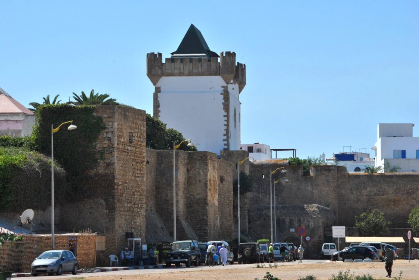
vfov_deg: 9.2
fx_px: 1748
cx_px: 210
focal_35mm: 150
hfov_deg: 13.7
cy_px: 140
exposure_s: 1/640
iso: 200
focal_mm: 100
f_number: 11
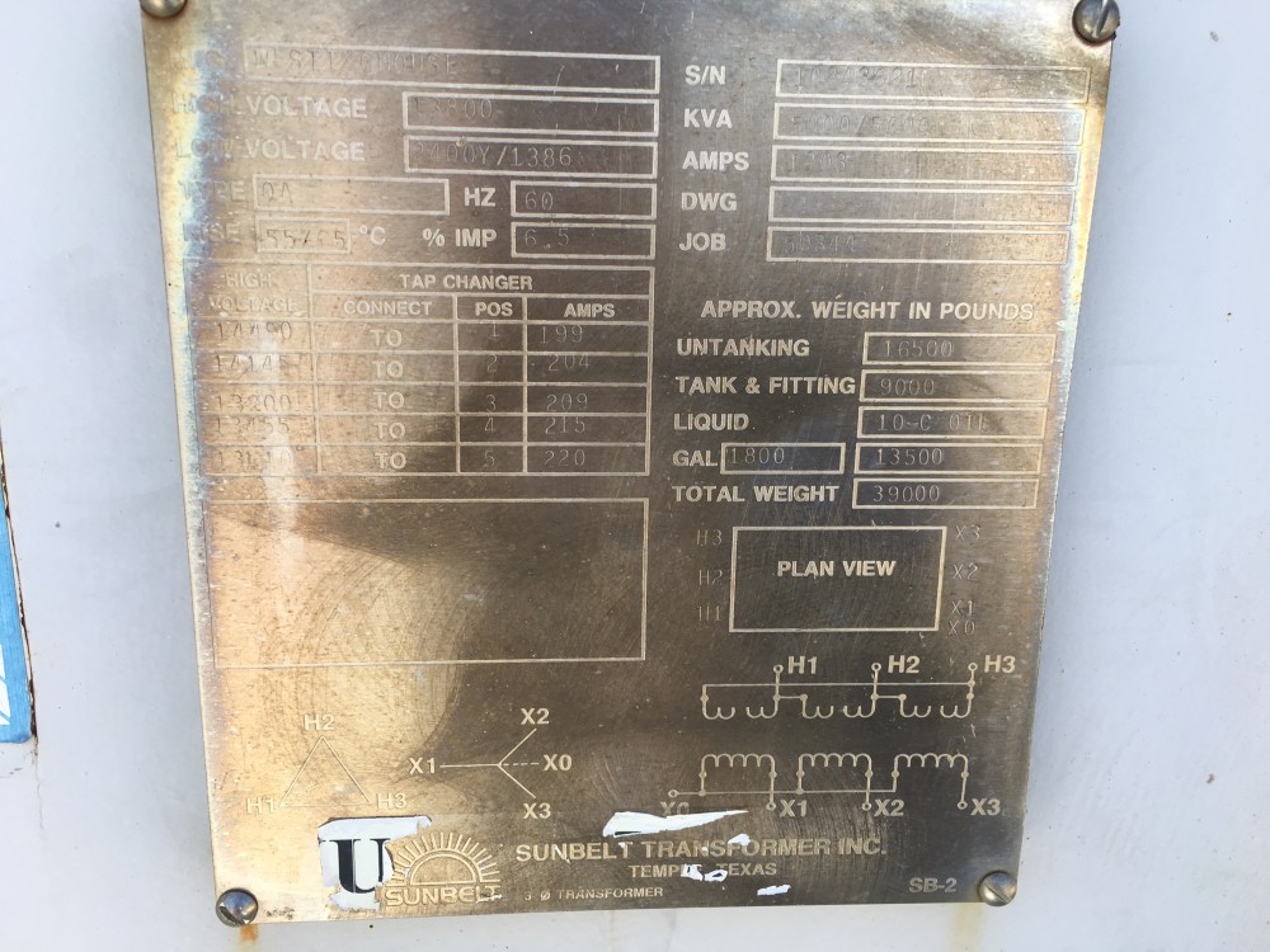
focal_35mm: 29
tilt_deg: -11.9
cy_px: 476
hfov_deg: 61.7
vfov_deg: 48.2
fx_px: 1064
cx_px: 635
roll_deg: -3.5
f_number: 2.2
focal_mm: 4.15
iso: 25
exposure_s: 1/472
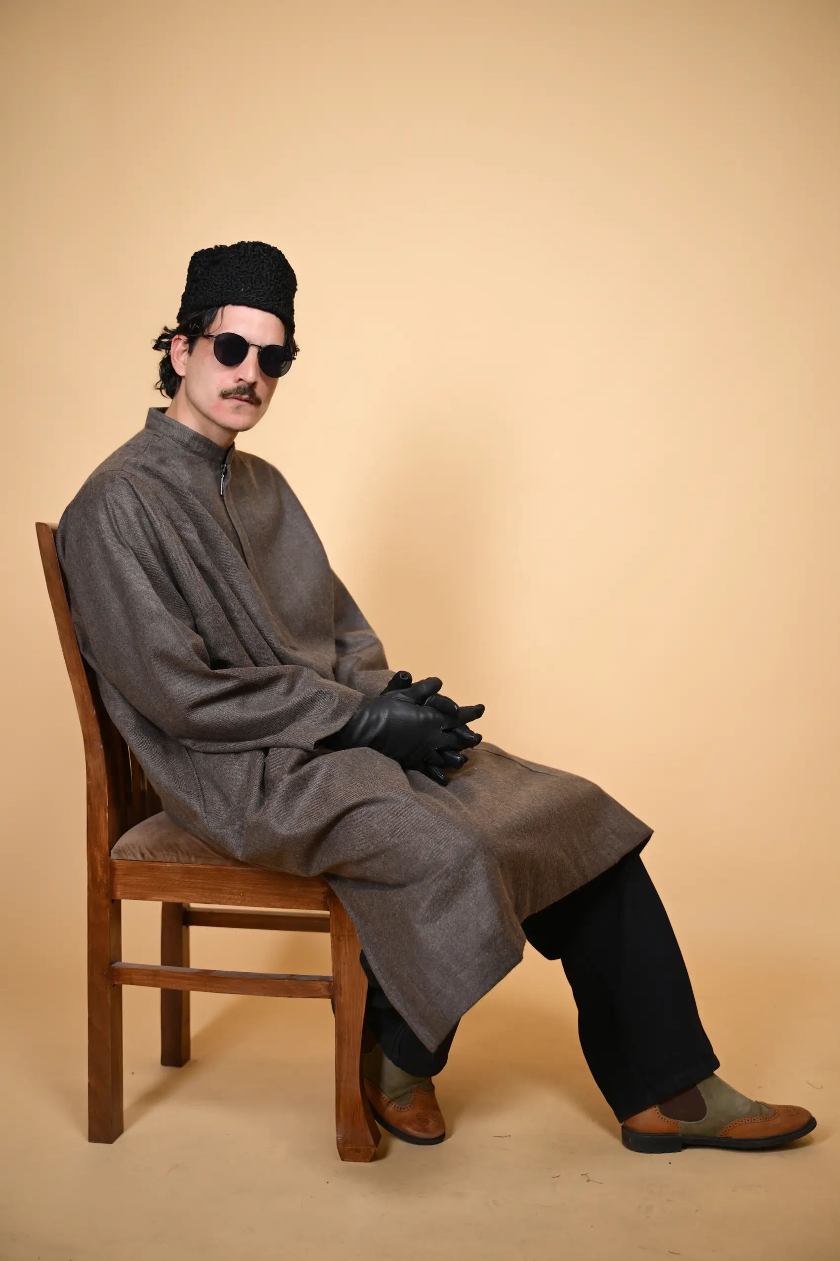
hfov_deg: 30.5
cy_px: 630
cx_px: 420
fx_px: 1540
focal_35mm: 44
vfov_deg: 44.5
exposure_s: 1/160
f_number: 2.8
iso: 100
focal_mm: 44
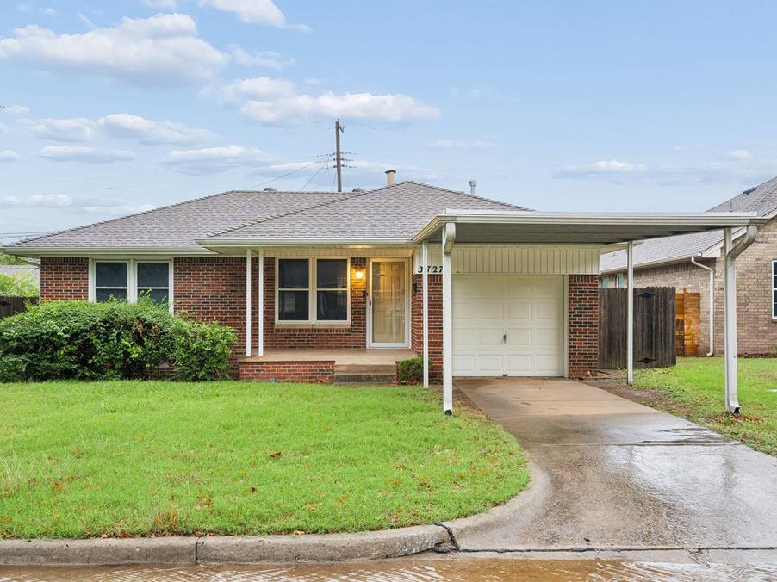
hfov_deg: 51.3
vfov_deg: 39.6
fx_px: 808
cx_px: 366
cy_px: 289
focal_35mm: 36
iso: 200
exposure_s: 1/15
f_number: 8
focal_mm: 33
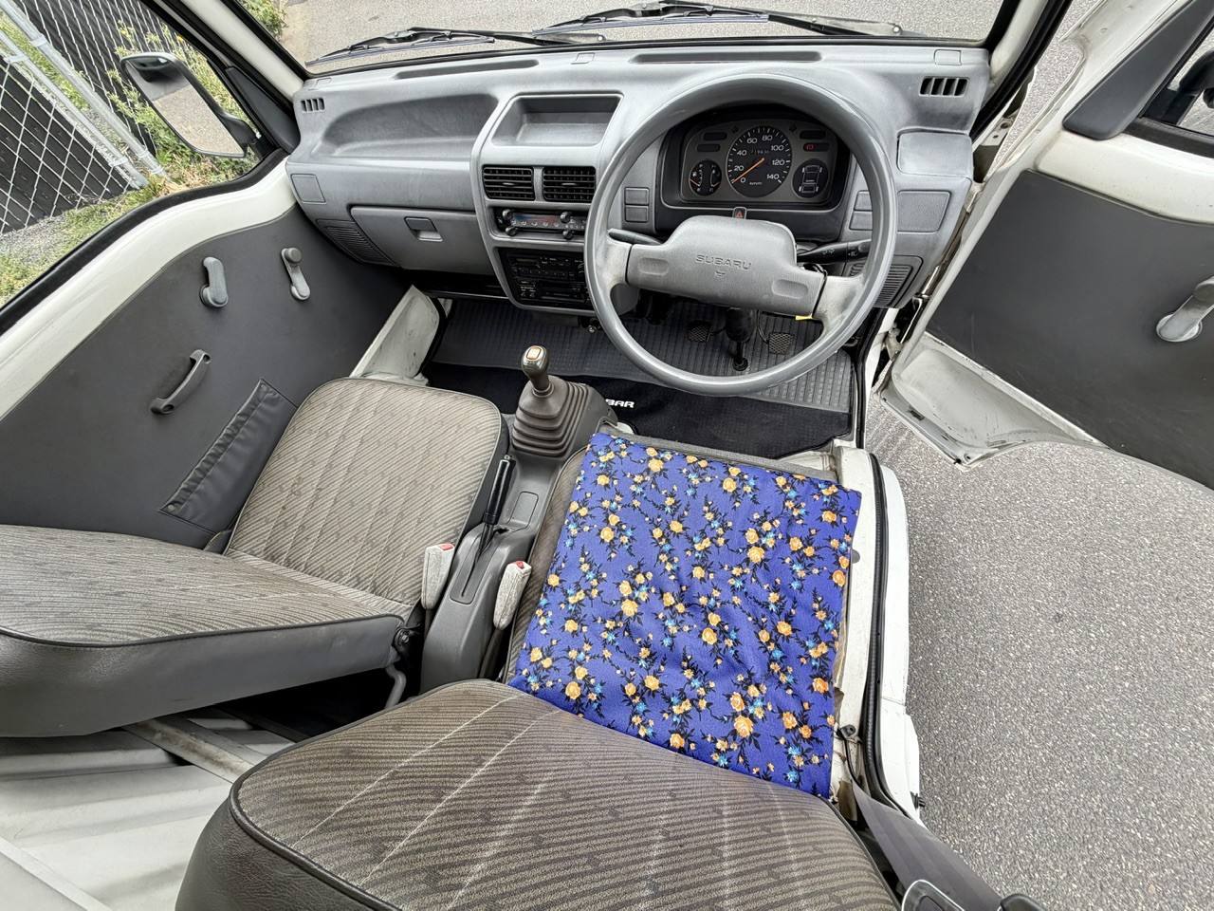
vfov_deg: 85.7
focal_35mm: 14
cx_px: 607
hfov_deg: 102.1
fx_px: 491
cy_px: 456
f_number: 2.2
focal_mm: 2.22
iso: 40
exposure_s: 1/198
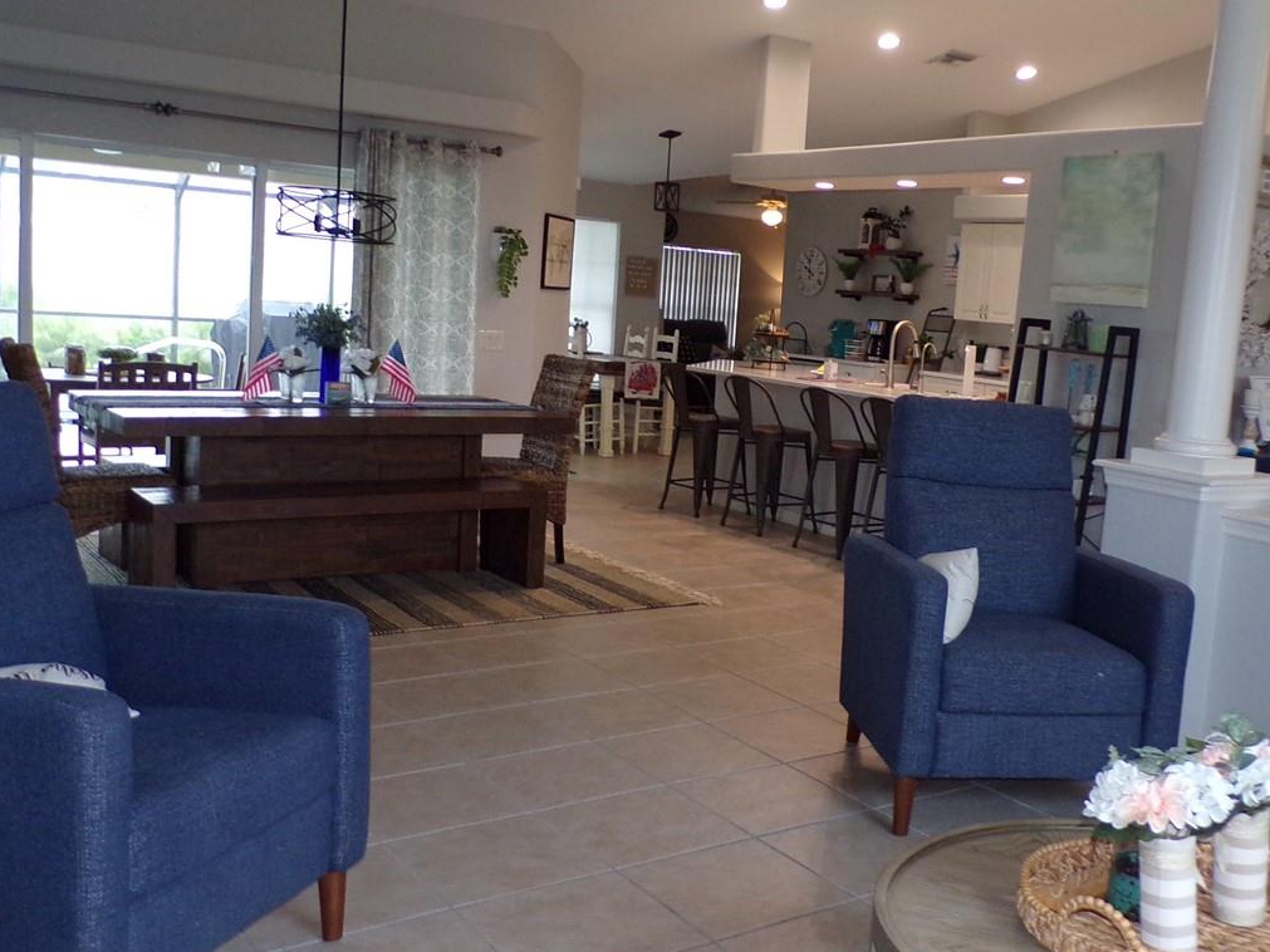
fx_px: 1394
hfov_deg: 48.6
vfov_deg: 37.7
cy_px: 430
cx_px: 788
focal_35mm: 38
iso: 200
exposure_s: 1/34
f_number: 3
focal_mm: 4.3
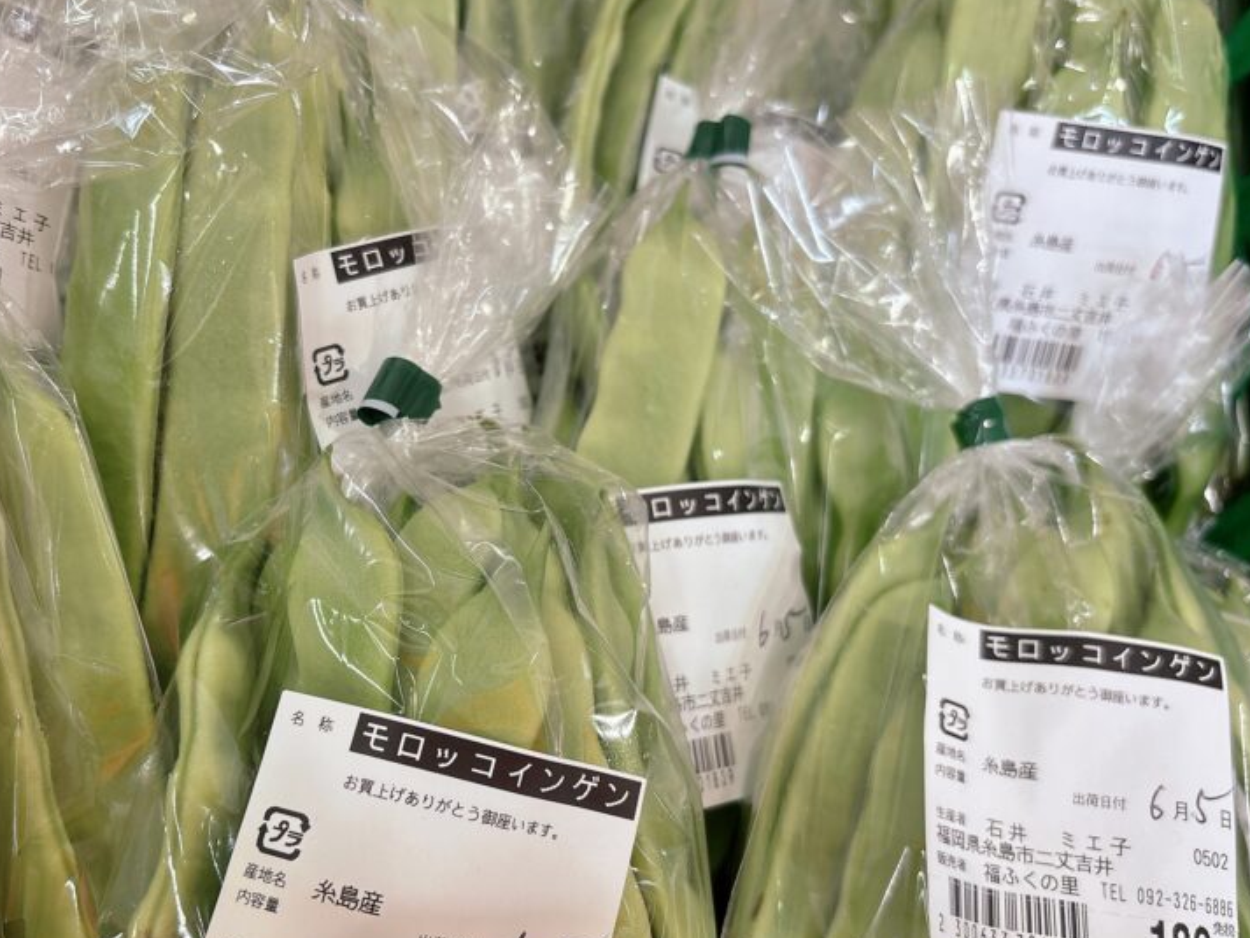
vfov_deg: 40.6
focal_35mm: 35
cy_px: 554
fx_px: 1264
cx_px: 514
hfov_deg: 52.3
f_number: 1.6
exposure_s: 1/120
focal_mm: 5.96
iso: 125
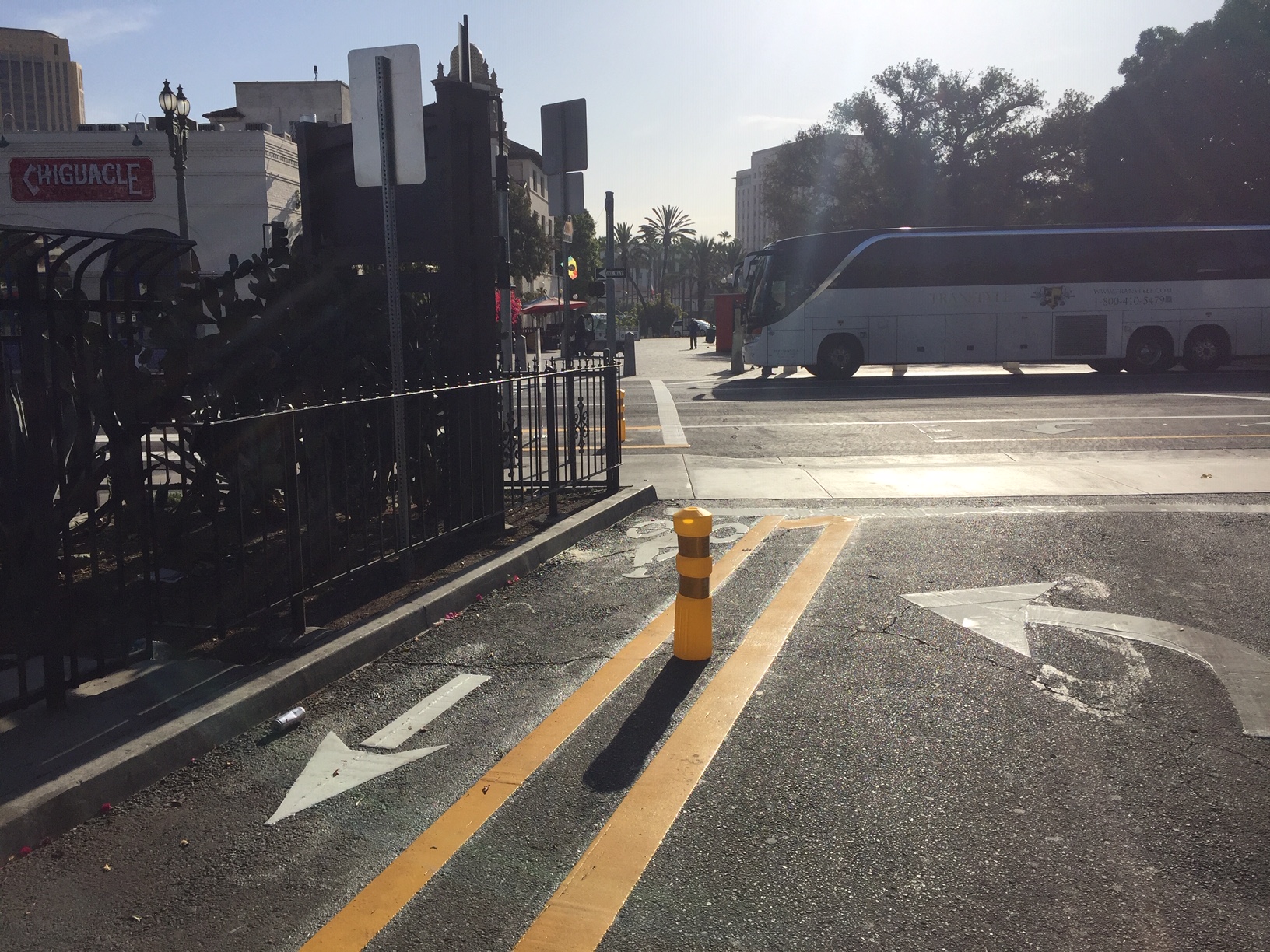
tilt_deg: -7.8
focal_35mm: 29
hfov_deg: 61.7
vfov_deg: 48.2
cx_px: 635
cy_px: 476
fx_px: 1064
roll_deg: -0.7
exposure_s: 1/4405
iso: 32
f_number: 2.2
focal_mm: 4.15
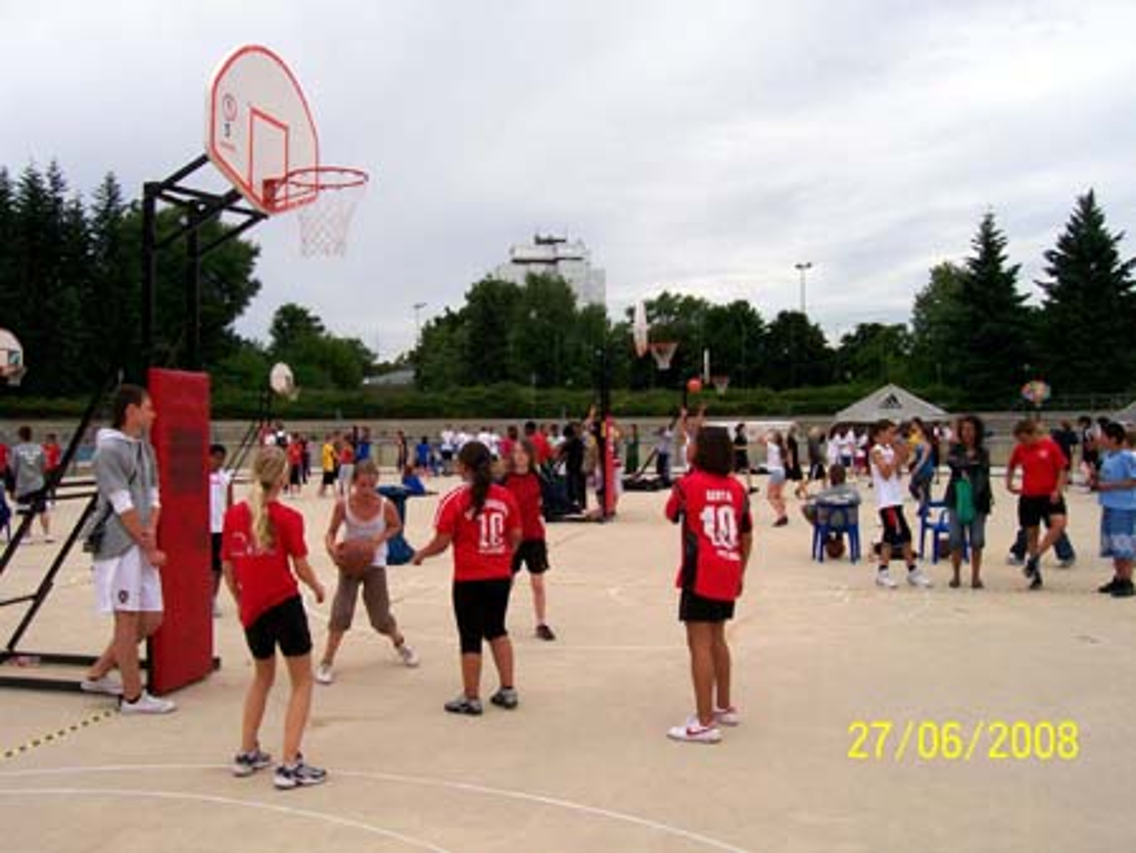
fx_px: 1116
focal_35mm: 34
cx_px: 568
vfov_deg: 41.8
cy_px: 426
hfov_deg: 53.9
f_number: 5.1
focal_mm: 5.6
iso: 80
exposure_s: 1/619
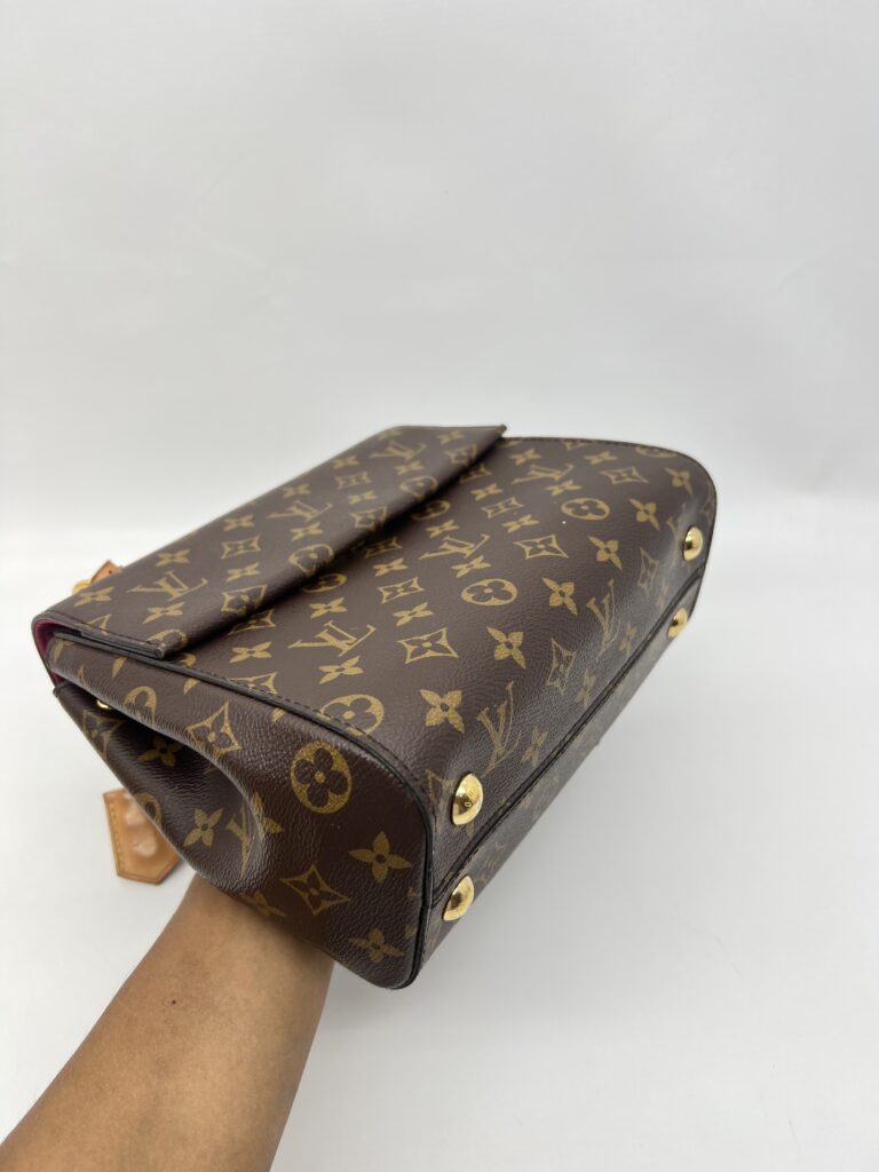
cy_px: 586
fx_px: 880
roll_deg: -1.2
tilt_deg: -37.9
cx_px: 440
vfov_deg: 67.3
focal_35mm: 26
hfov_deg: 53.1
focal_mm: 5.7
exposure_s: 1/138
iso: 32
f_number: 1.5
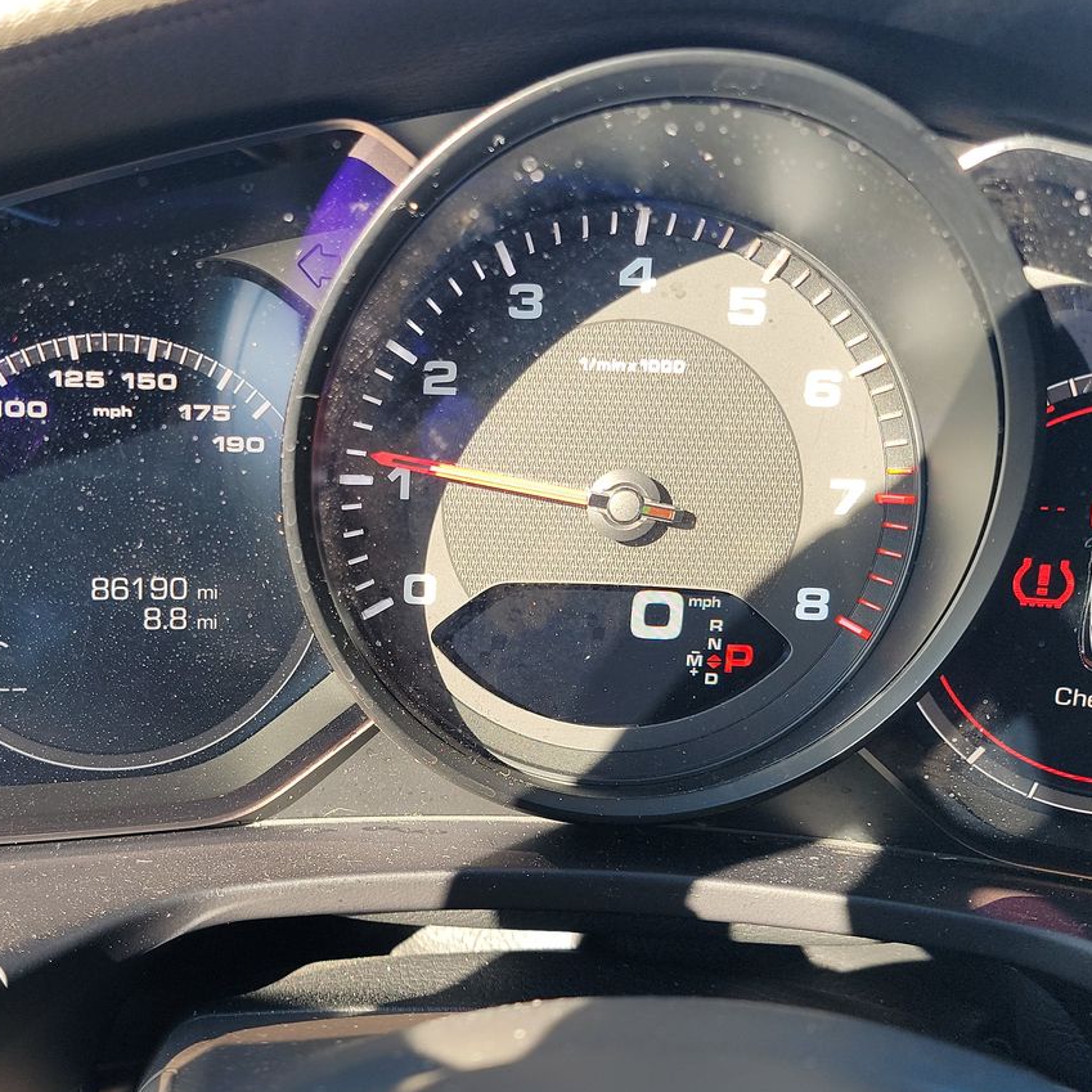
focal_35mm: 40
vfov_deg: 41.8
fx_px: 1428
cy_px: 620
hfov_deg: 40.9
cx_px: 296
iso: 54
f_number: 1.8
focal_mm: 6.7
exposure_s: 1/59
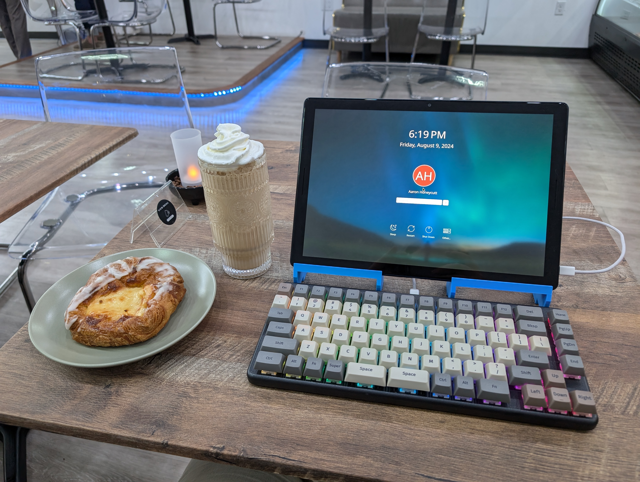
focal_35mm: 24
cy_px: 241
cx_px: 320
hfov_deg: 71.5
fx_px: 444
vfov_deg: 56.9
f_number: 1.68
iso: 76
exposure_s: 1/37.5
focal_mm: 6.9
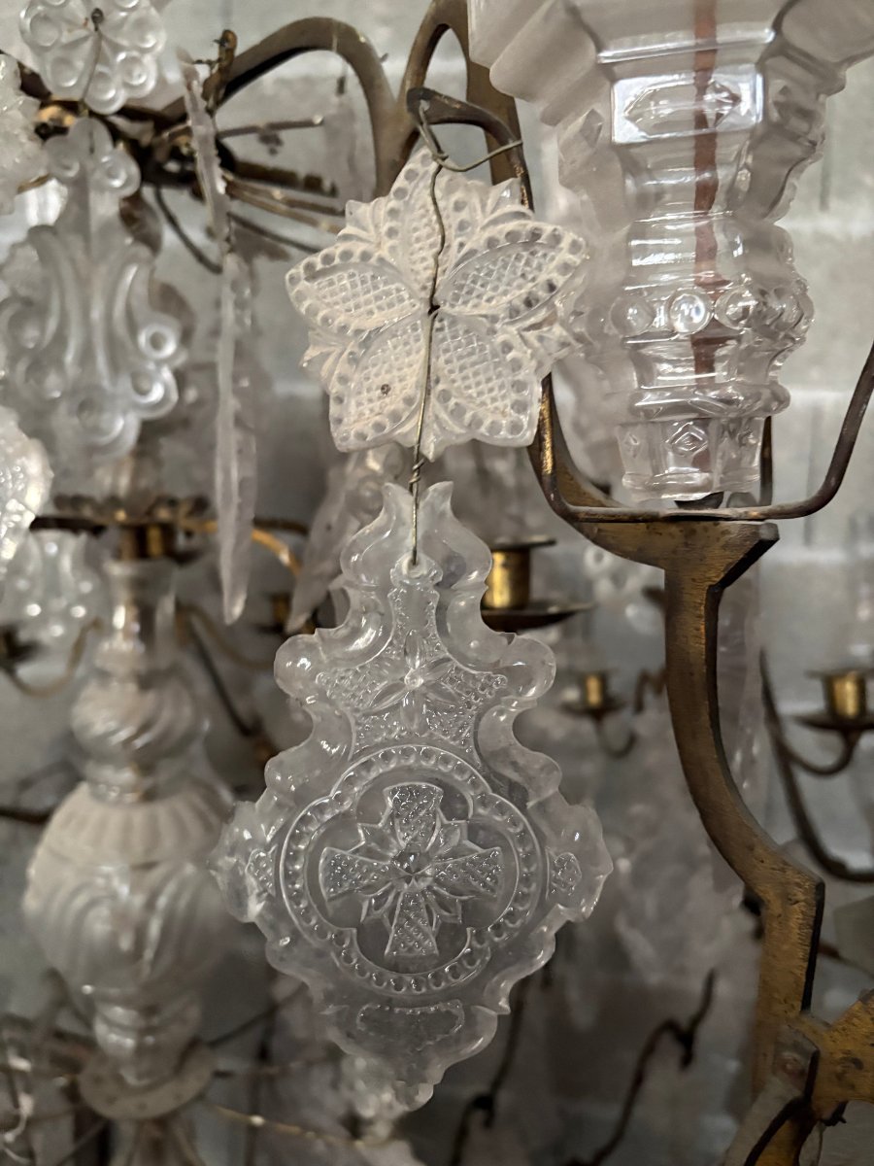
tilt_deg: -7.8
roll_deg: -1.7
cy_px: 583
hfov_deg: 53.1
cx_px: 437
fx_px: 875
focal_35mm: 26
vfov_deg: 67.3
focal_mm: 5.96
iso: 800
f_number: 1.6
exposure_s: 1/30
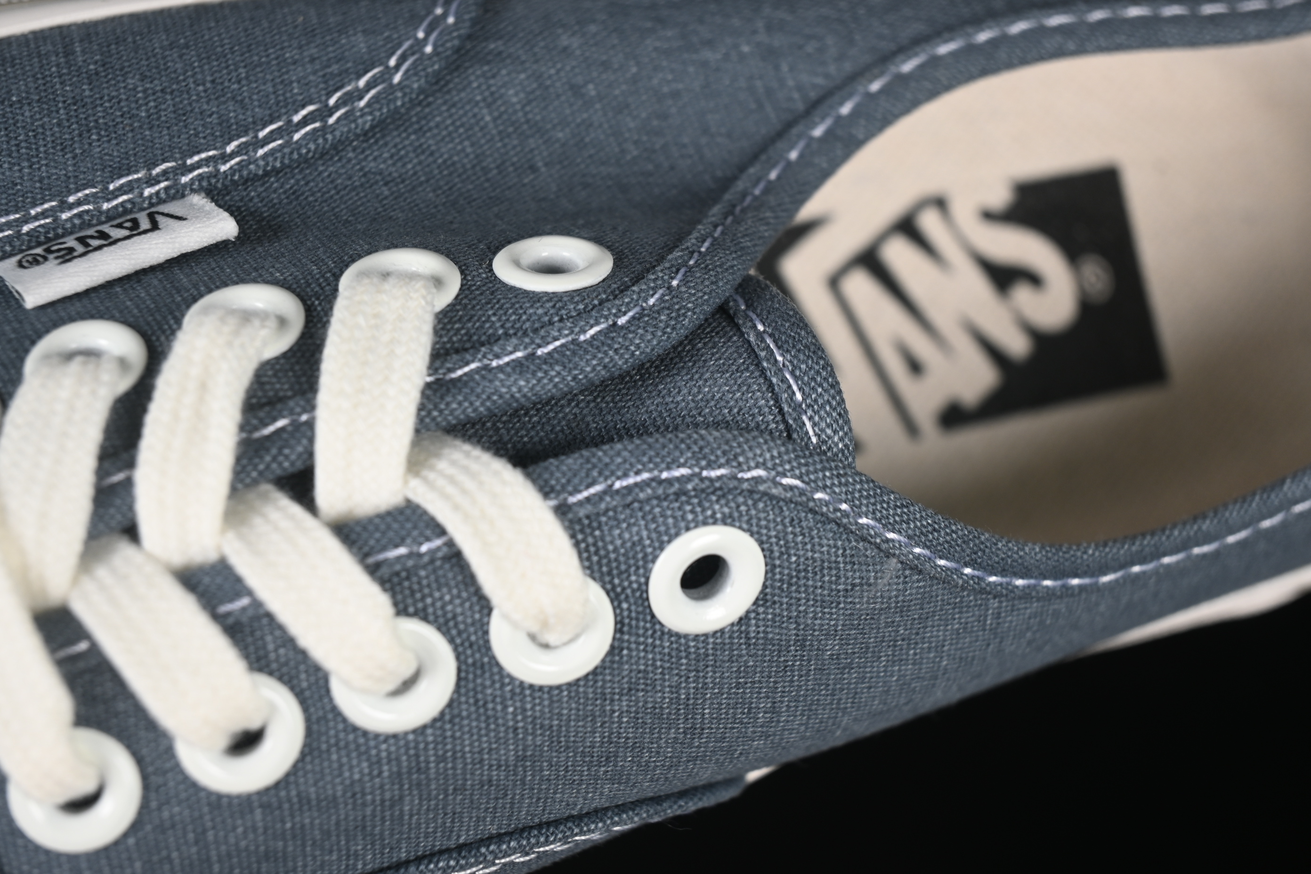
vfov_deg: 18.2
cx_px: 656
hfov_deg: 27.0
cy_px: 437
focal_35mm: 75
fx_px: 2731
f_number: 6.3
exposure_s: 1/60
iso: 160
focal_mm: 50
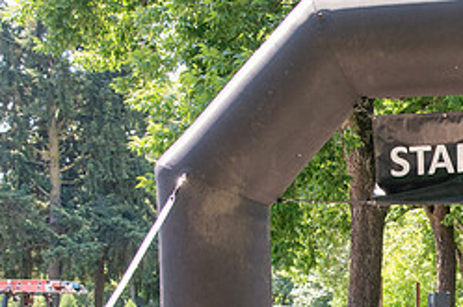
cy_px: 333
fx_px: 1078
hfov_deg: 22.6
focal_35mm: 84
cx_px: 536
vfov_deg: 15.8
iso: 500
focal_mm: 24
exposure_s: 1/400
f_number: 4
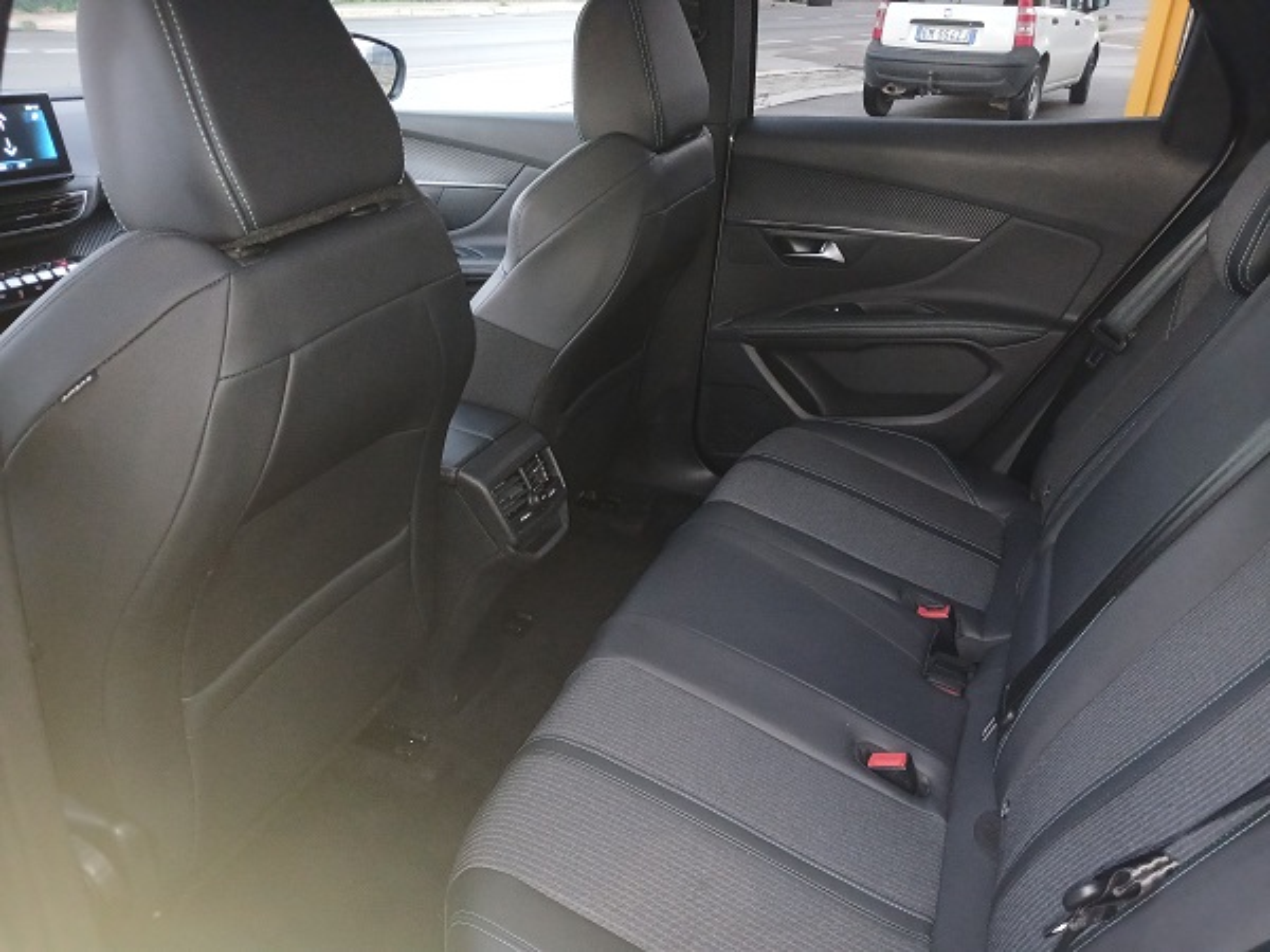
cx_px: 635
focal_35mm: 27
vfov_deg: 51.4
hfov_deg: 65.3
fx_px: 991
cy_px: 476
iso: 500
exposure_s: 1/20
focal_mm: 3.98
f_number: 1.8
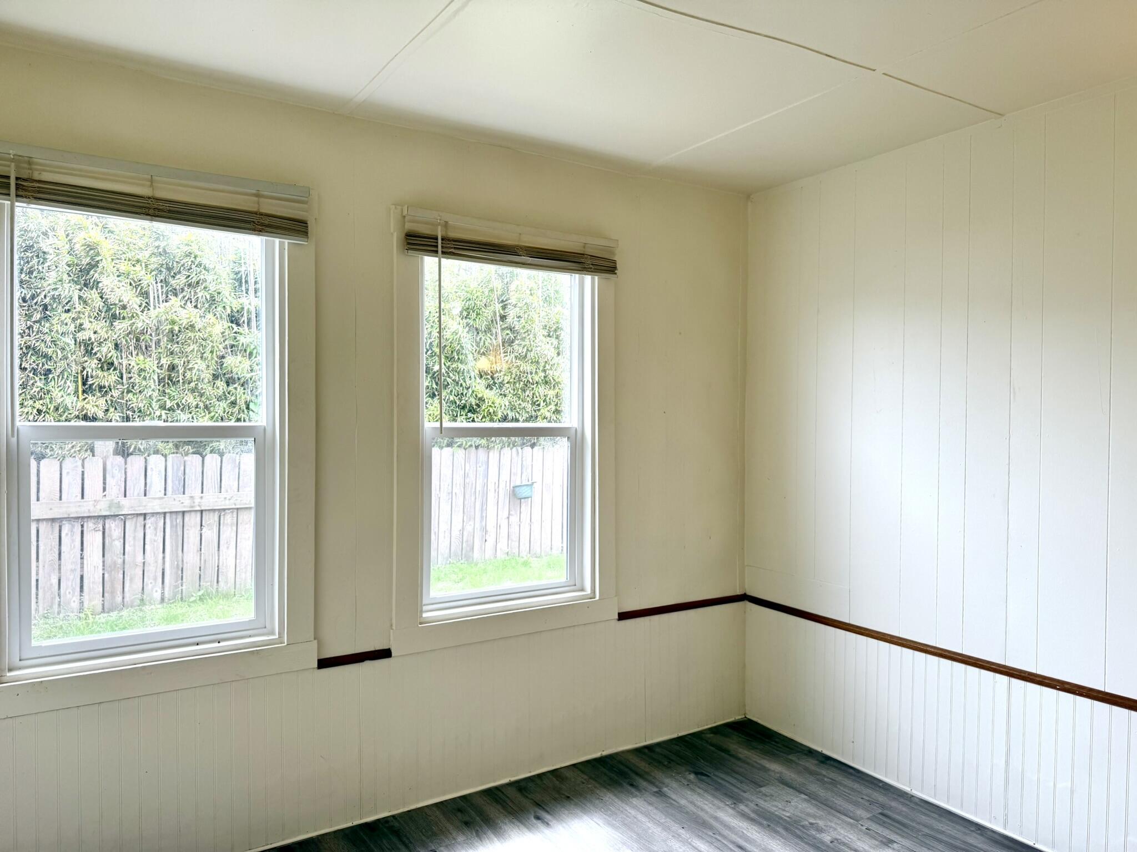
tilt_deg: +0.4
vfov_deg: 56.8
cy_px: 426
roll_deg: -0.3
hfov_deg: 71.6
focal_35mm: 24
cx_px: 568
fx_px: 788
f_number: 1.78
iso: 80
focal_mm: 6.76
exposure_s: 1/315
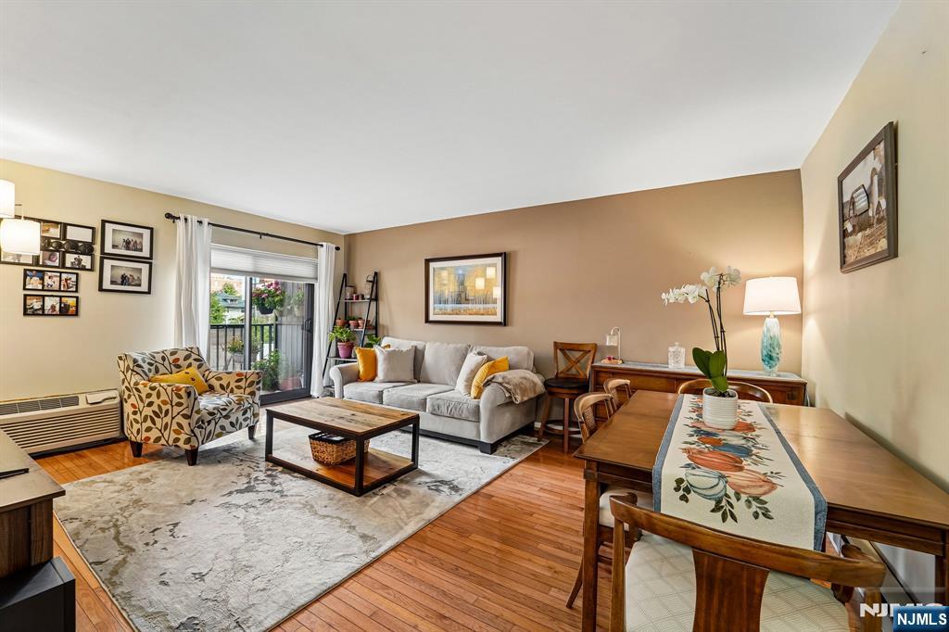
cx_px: 474
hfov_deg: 104.3
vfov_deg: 81.2
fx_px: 369
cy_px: 316
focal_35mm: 14
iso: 400
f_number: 8
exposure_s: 1/8
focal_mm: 14
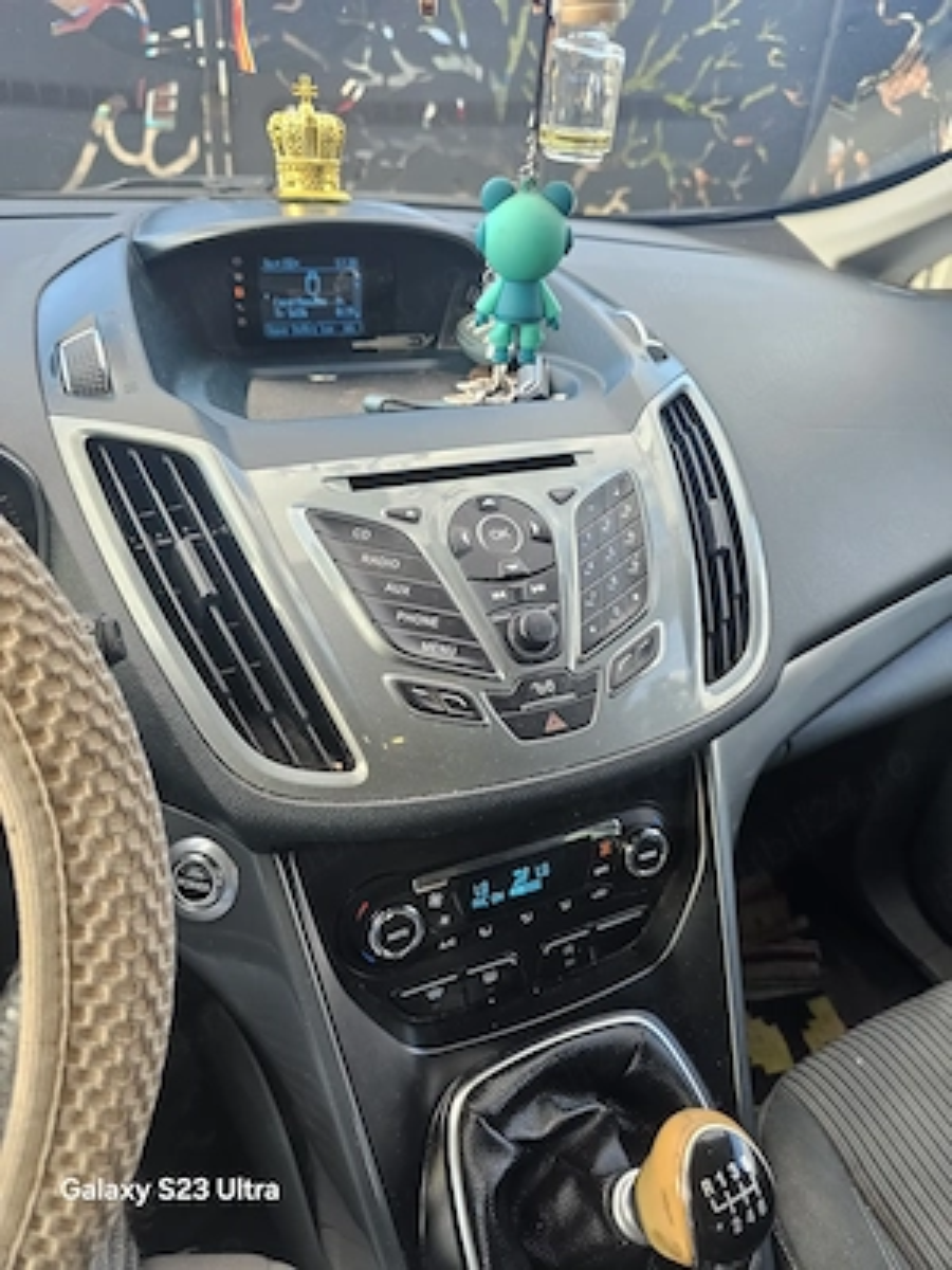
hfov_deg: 58.9
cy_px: 635
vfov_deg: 73.9
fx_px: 843
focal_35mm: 23
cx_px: 476
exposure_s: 1/180
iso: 125
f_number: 1.7
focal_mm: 6.3
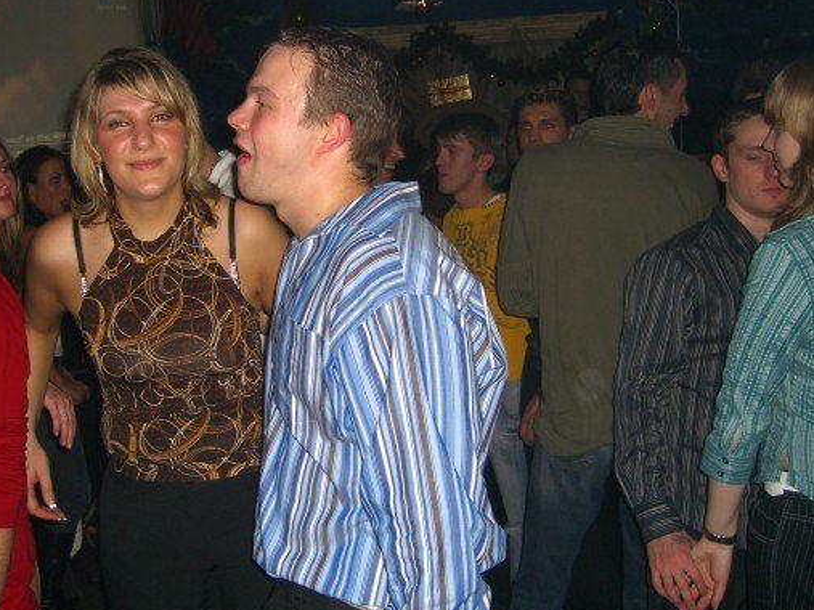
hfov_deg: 41.9
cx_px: 336
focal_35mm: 45
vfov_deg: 32.1
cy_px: 263
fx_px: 1058
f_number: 2.8
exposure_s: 1/60
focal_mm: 7.9
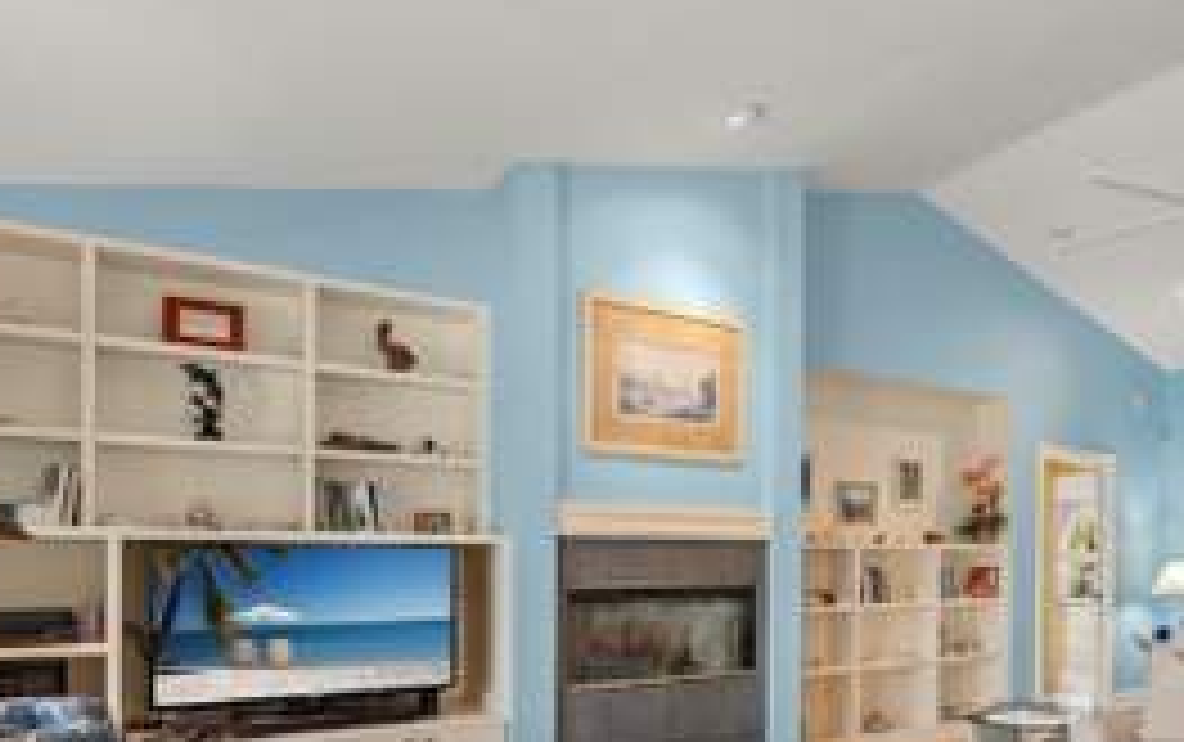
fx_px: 840
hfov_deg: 68.3
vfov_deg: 46.2
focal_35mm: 26
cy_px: 549
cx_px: 792
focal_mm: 14
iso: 160
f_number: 10
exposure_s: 1
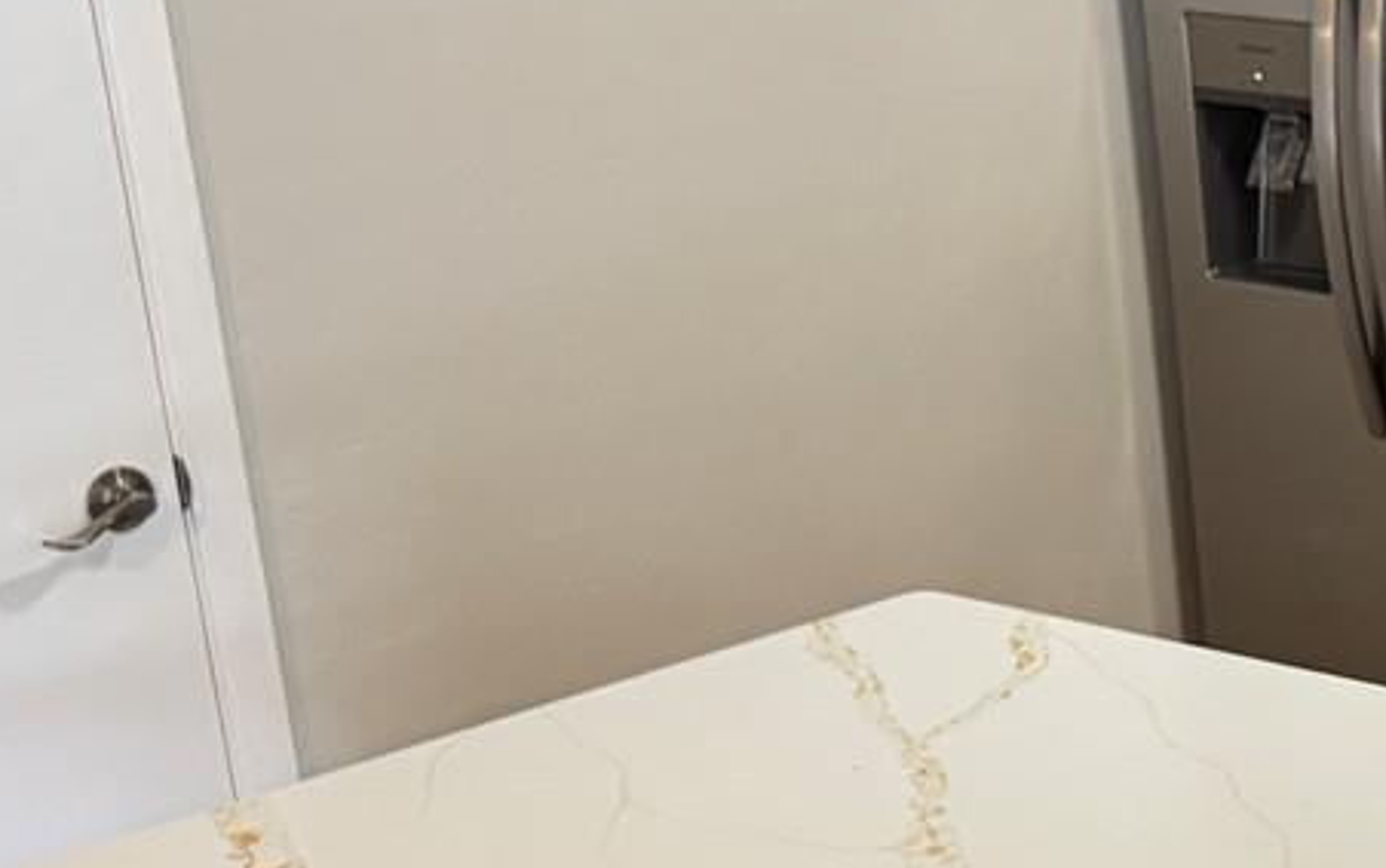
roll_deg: +1.2
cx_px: 2079
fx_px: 3401
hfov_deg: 19.9
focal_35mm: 90
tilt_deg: -17.9
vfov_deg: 14.5
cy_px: 577
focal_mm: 6.76
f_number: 1.78
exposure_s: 1/60
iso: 320
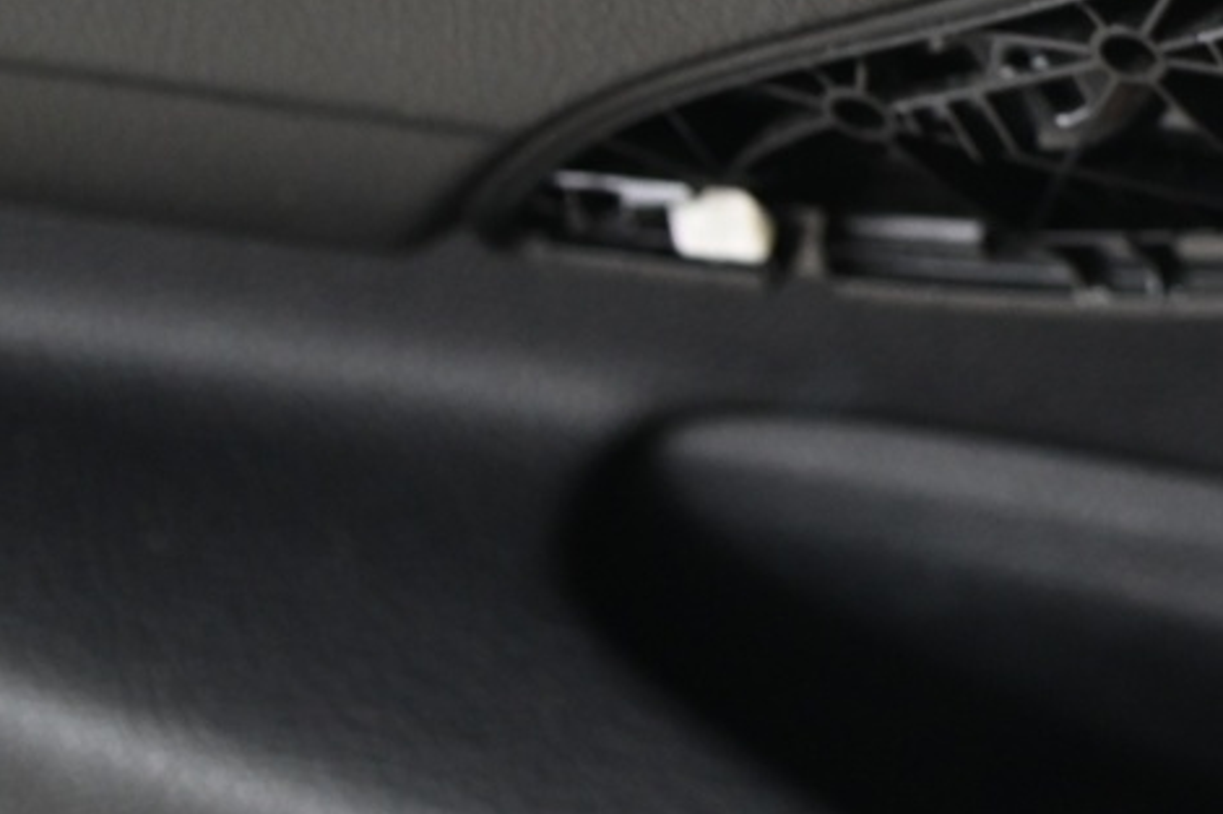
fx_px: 5162
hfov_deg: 12.5
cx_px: 2069
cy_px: -434
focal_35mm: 152
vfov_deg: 8.8
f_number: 4
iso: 2000
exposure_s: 1/13
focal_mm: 44
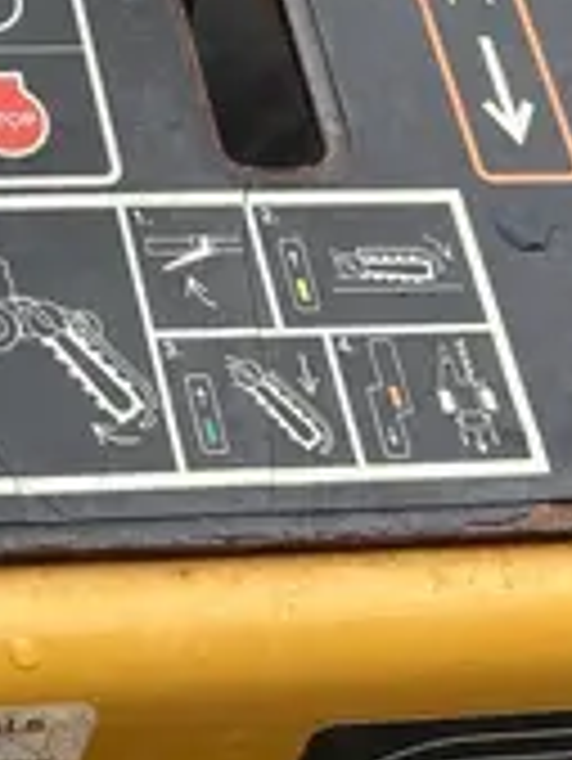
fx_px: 2487
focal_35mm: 113
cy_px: -160
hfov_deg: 12.6
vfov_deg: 16.6
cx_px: -212
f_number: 1.5
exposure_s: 1/1266
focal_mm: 5.7
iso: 50
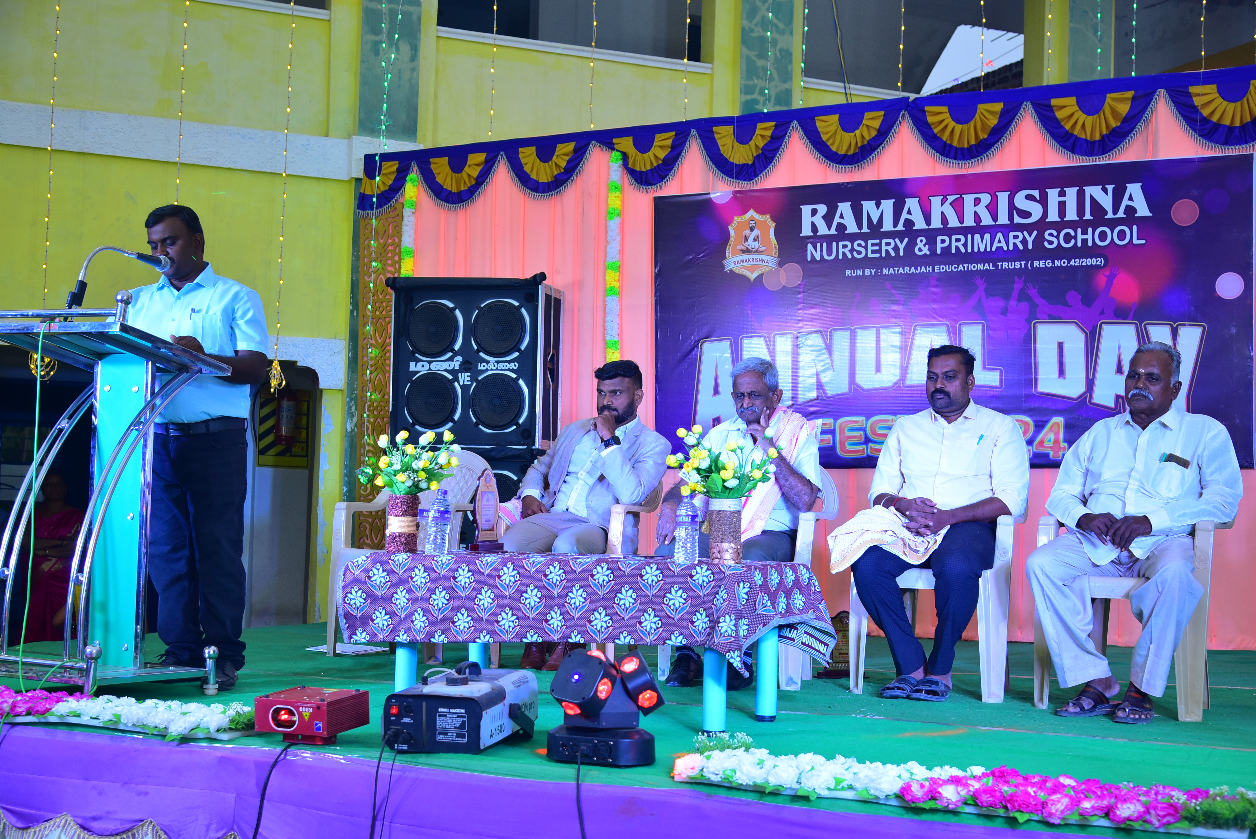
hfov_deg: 42.7
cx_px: 628
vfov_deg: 29.3
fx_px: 1605
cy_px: 420
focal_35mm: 46
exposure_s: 1/160
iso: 640
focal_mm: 46
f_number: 5
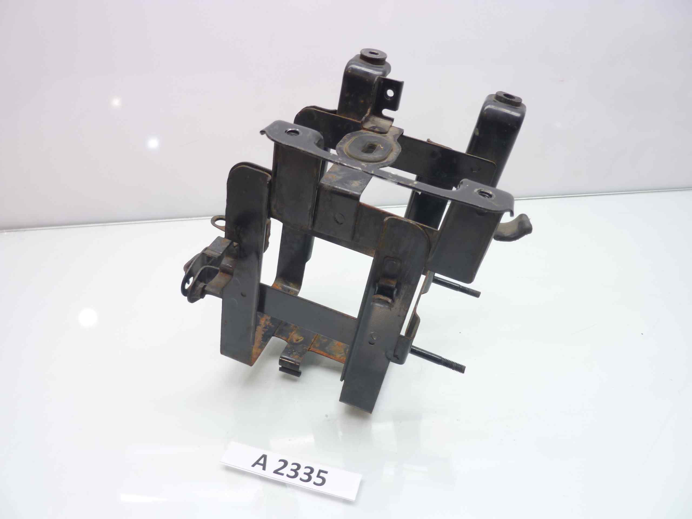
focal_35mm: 25
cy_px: 260
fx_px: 500
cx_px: 346
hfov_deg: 69.4
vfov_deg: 54.9
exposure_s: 1/10
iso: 80
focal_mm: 4.1
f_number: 3.3
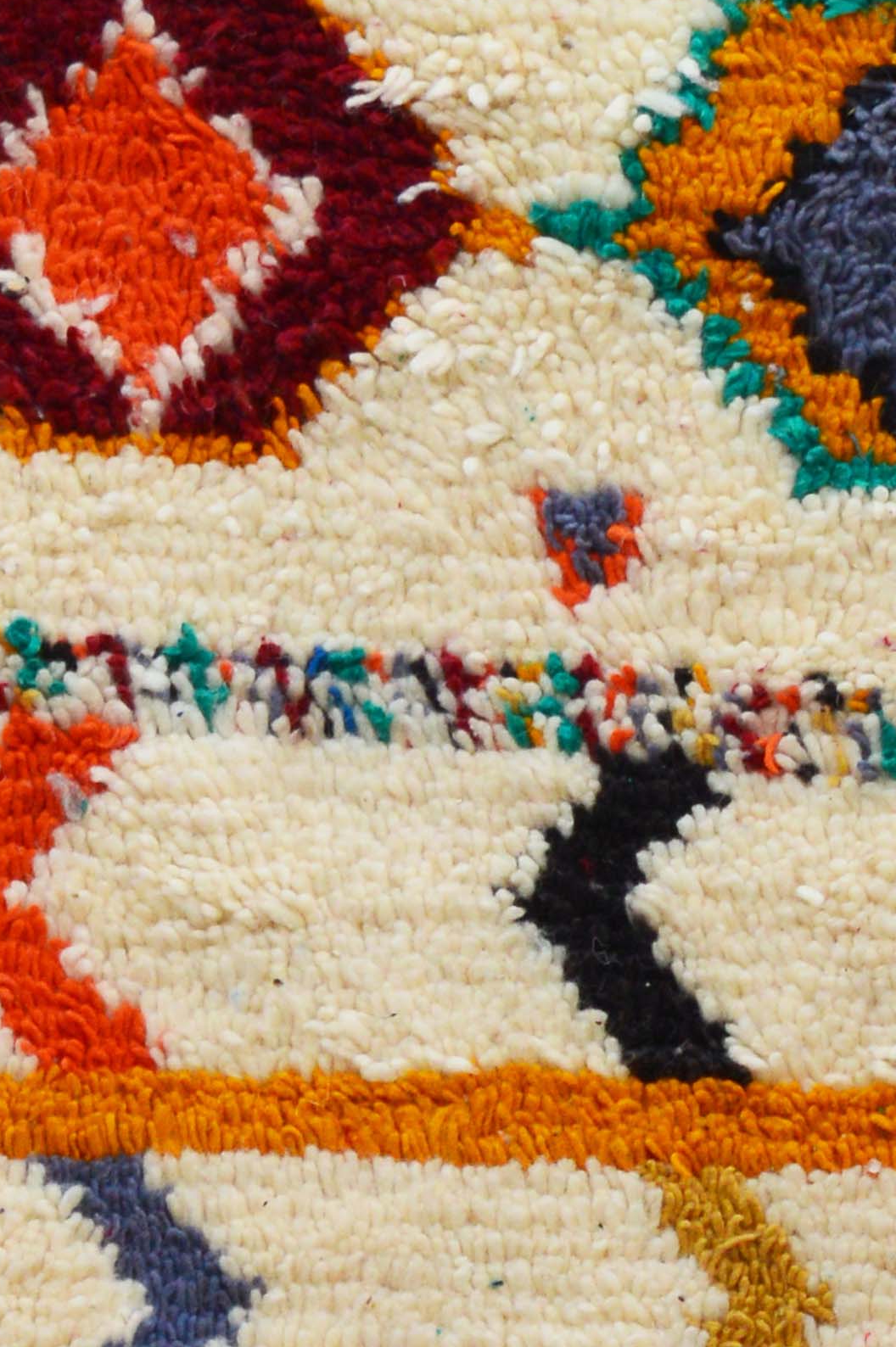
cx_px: 1385
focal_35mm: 125
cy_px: 2244
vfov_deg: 14.8
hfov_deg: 10.5
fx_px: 4674
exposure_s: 1/100
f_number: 6.3
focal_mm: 22
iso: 100
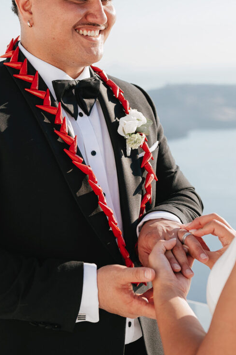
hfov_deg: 17.5
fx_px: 768
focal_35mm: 78
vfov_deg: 25.7
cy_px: 96
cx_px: 109
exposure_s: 1/1000
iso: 100
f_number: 4
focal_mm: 50
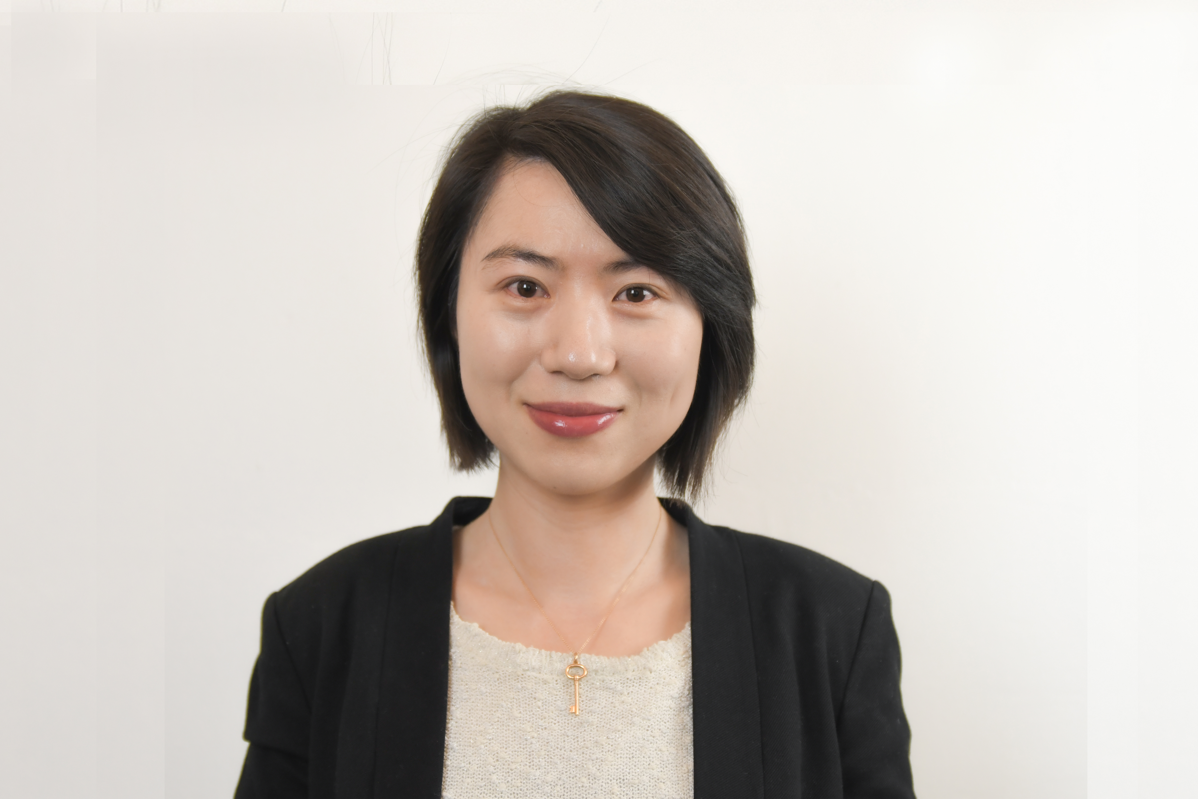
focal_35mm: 69
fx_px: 2296
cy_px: 400
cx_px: 599
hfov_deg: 29.2
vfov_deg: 19.7
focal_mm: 46
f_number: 3.2
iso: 500
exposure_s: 1/250
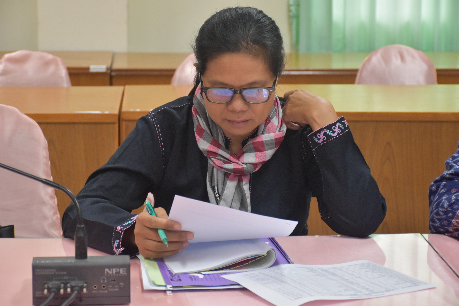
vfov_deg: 13.0
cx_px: 230
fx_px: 1339
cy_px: 153
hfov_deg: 19.5
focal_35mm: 105
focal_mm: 70
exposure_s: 1/60
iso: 1100
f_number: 5
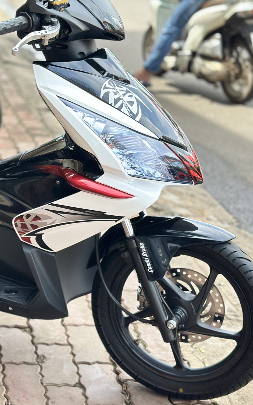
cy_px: 185
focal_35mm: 74
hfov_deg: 17.3
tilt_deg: -17.2
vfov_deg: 27.8
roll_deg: +0.5
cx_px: 8
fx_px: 816
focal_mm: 6.86
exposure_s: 1/552
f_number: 1.78
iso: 80
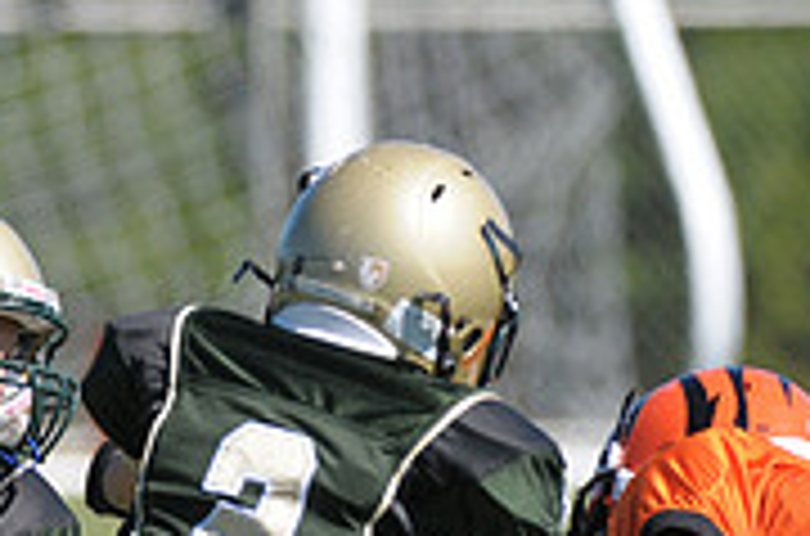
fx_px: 32584
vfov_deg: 0.9
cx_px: -198
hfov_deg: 1.4
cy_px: 745
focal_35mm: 1452
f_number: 4
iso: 640
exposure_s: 1/4000
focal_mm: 300
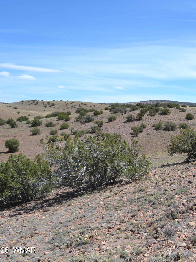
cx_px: 183
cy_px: 131
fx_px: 294
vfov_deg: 47.9
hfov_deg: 34.4
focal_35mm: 39
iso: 100
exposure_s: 1/250
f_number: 8
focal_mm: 18
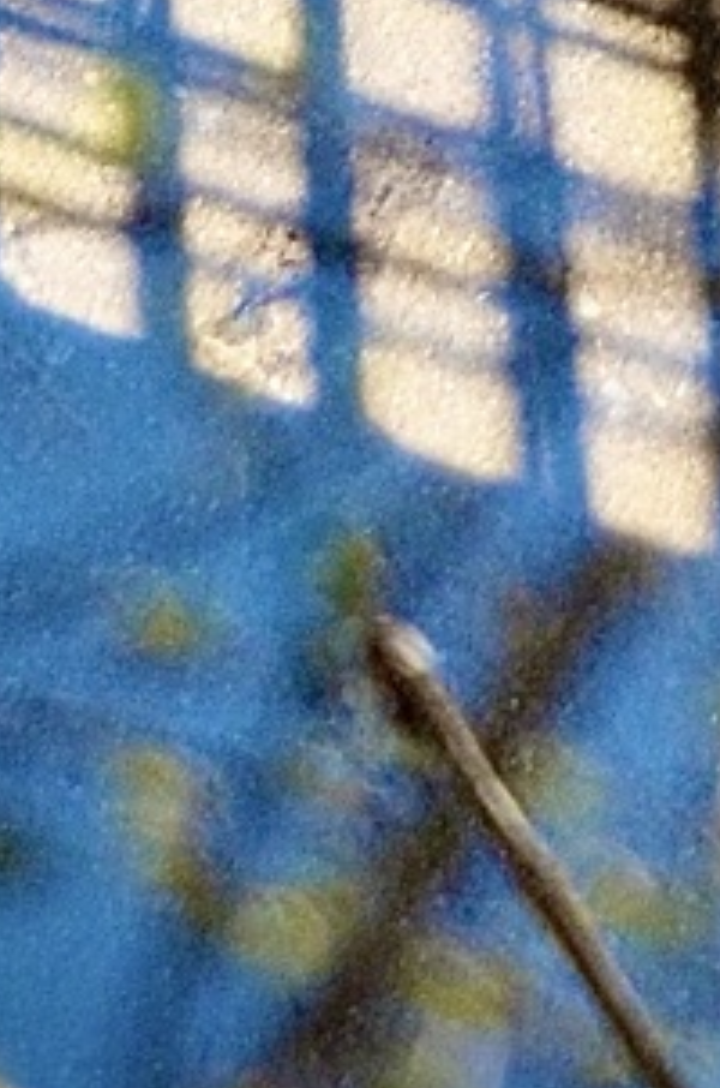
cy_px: -1938
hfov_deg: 3.6
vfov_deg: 5.2
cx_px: 1503
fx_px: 11361
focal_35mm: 377
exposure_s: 1/2500
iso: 640
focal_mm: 38
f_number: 4.8
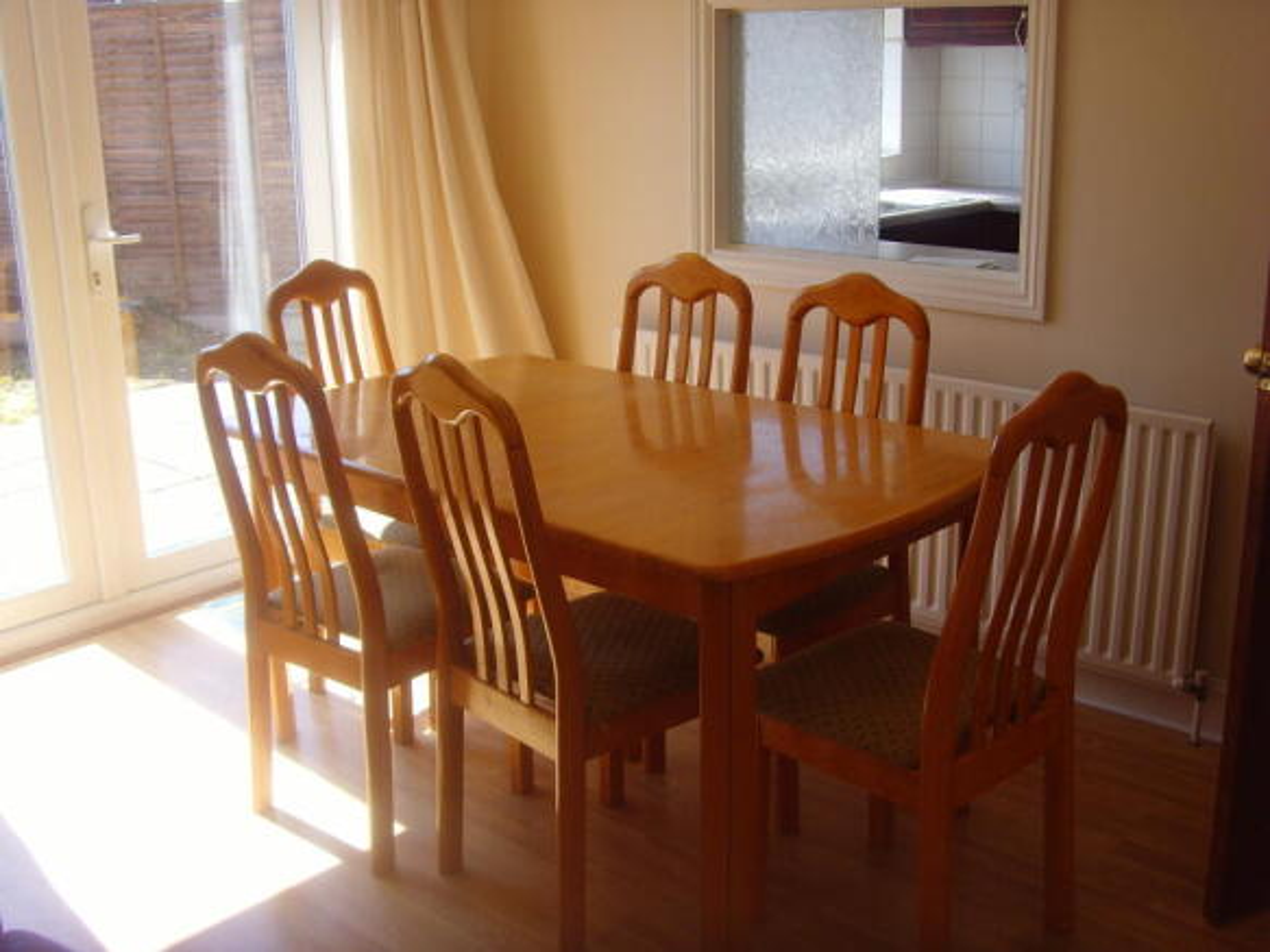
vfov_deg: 36.8
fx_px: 1431
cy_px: 476
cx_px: 635
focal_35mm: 39
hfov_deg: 47.9
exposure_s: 1/180
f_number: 3.5
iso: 80
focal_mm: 6.6
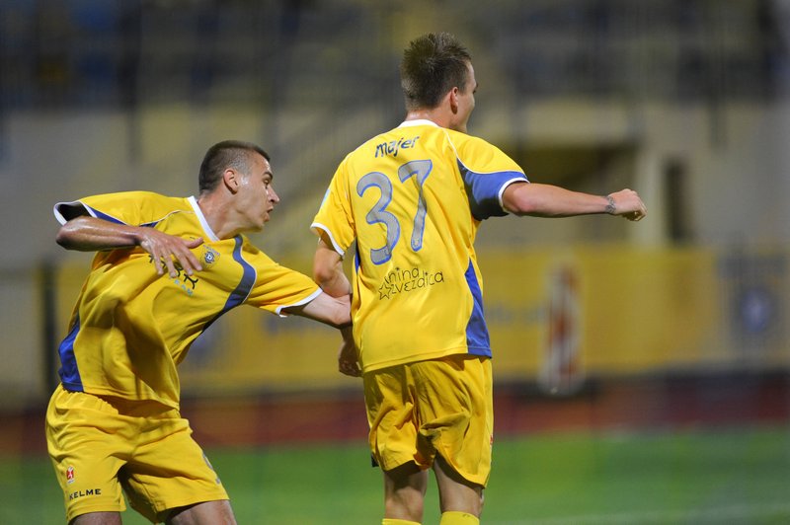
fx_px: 6578
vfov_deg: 4.6
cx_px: 395
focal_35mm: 300
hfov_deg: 6.9
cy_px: 262
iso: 1600
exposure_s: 1/800
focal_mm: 300
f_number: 2.8
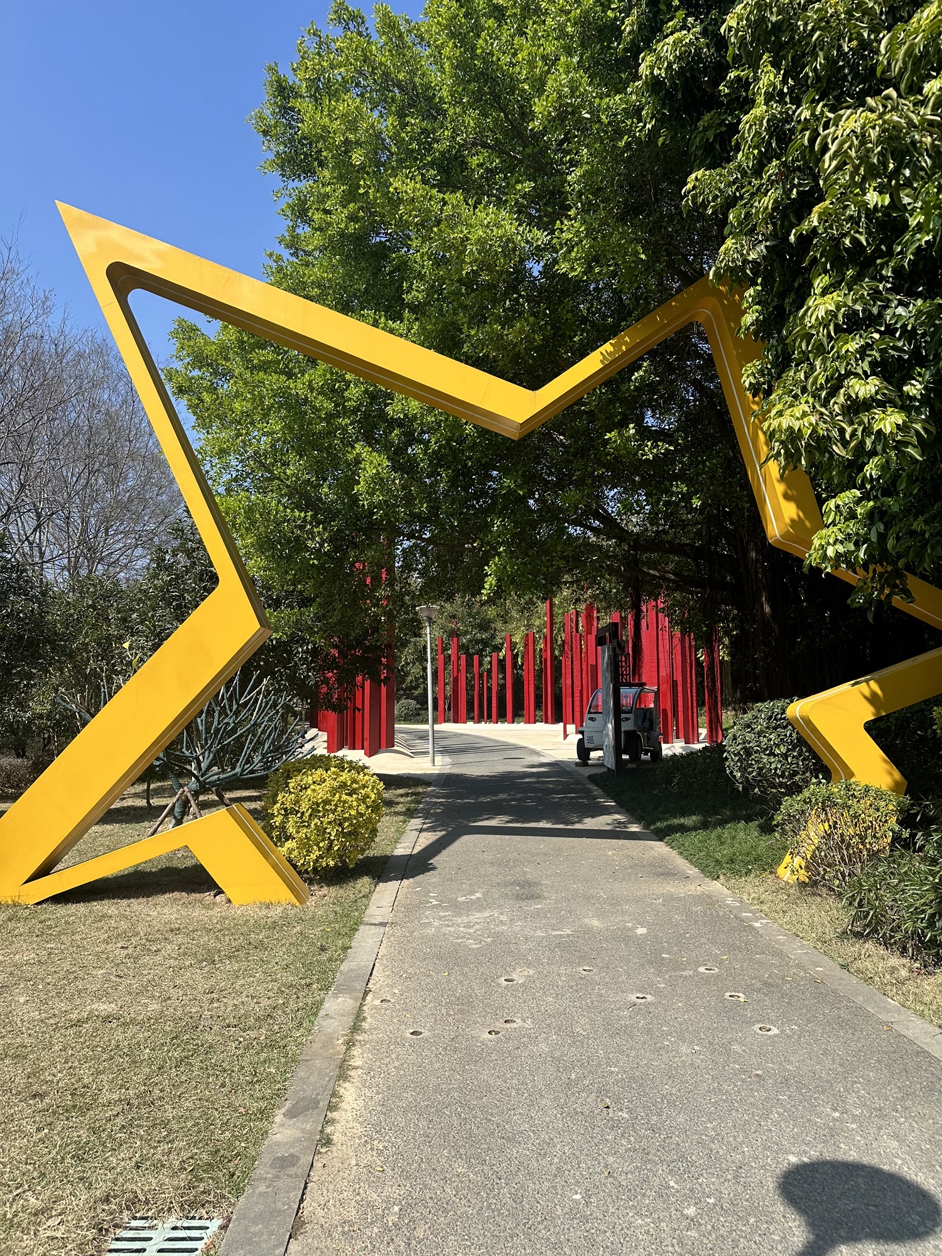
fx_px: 871
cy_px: 628
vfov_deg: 71.6
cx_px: 471
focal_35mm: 24
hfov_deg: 56.8
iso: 80
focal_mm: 6.86
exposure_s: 1/3058
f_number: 1.78
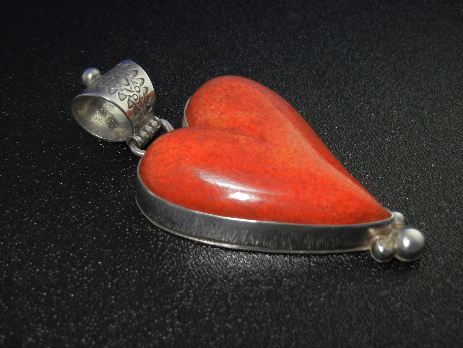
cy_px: 174
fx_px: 696
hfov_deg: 36.8
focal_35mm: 52
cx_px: 232
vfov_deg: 28.0
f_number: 7.8
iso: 800
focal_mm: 9.3
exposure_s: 1/30
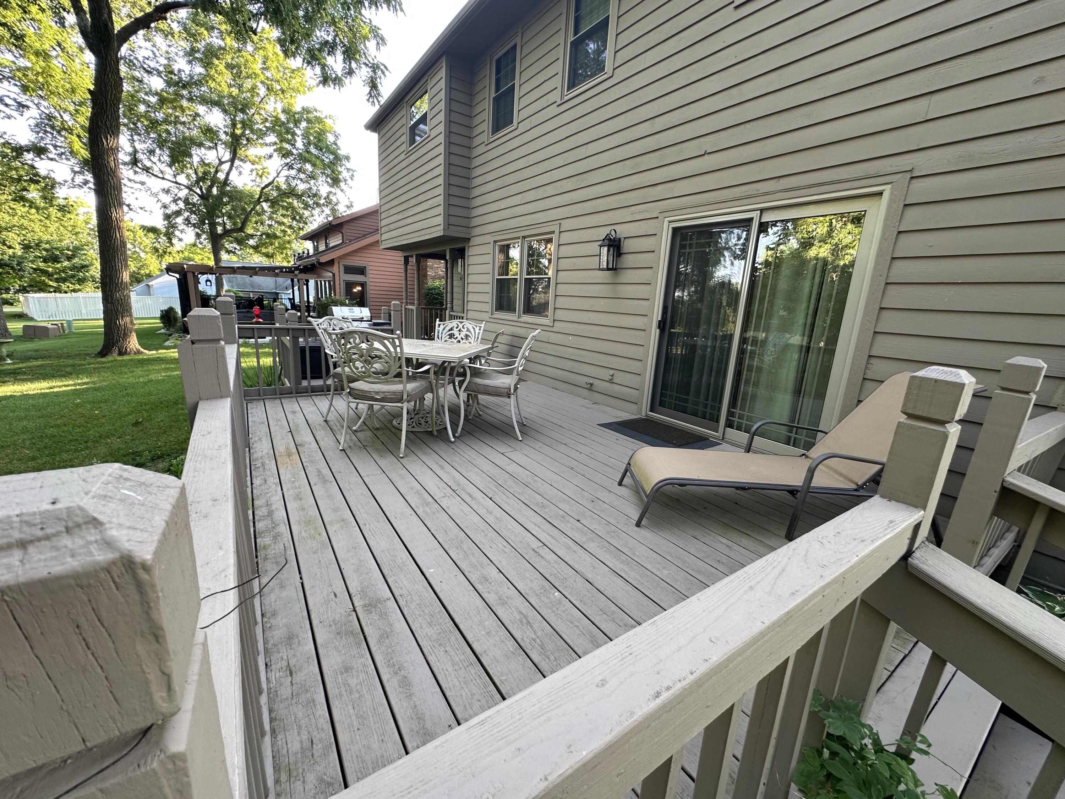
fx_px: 431
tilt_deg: -13.8
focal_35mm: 14
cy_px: 400
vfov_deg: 85.7
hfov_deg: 102.1
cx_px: 532
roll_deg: -3.4
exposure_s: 1/99
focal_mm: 2.22
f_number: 2.2
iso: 100
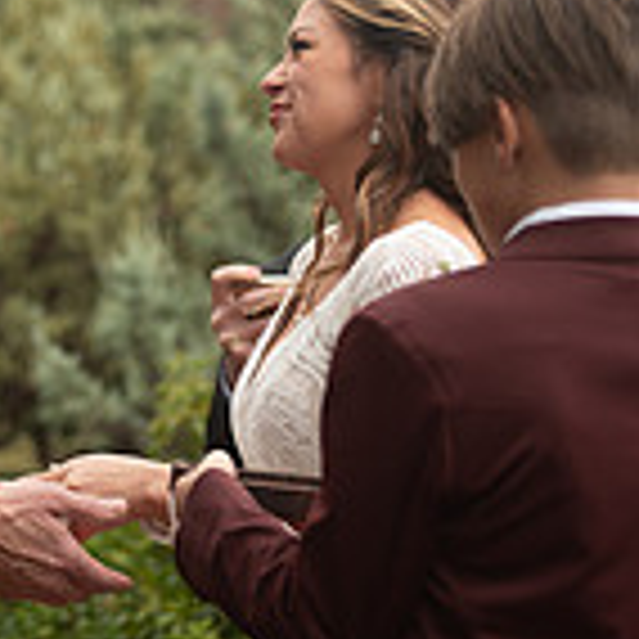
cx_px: -16
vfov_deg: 11.8
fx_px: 3091
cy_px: 112
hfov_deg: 11.7
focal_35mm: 148
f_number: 2.8
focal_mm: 55
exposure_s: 1/2000
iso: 640
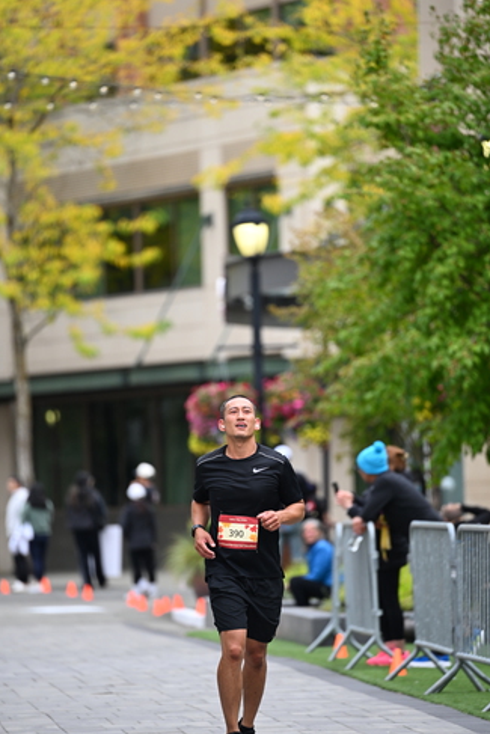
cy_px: 386
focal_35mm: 226
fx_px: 4611
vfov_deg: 9.1
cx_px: 265
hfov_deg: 6.1
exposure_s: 1/2000
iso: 640
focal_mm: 200
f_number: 2.8
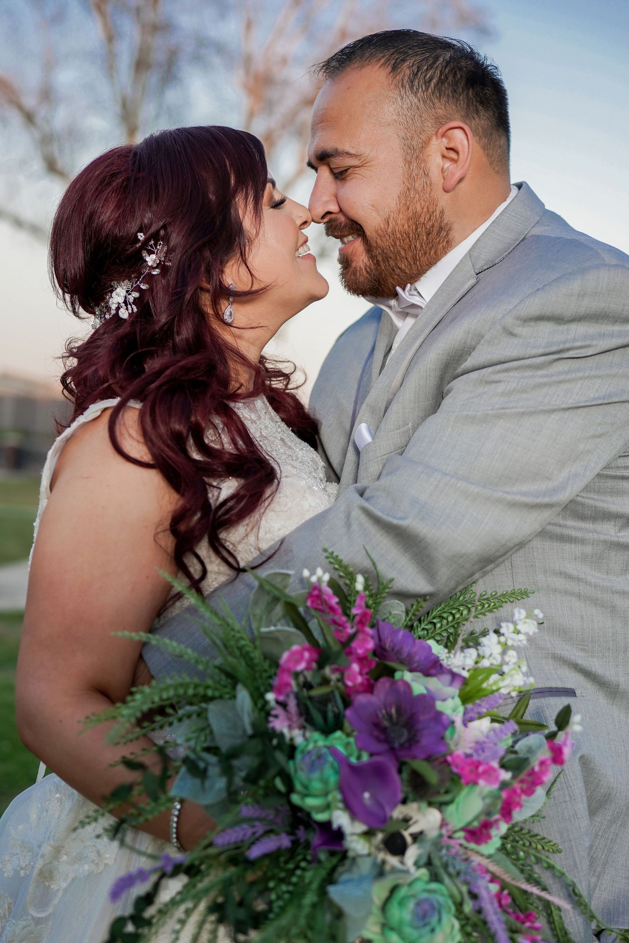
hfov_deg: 29.9
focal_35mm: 45
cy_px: 472
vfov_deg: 43.6
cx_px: 314
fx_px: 1179
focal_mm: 45
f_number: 2.5
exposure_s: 1/125
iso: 100
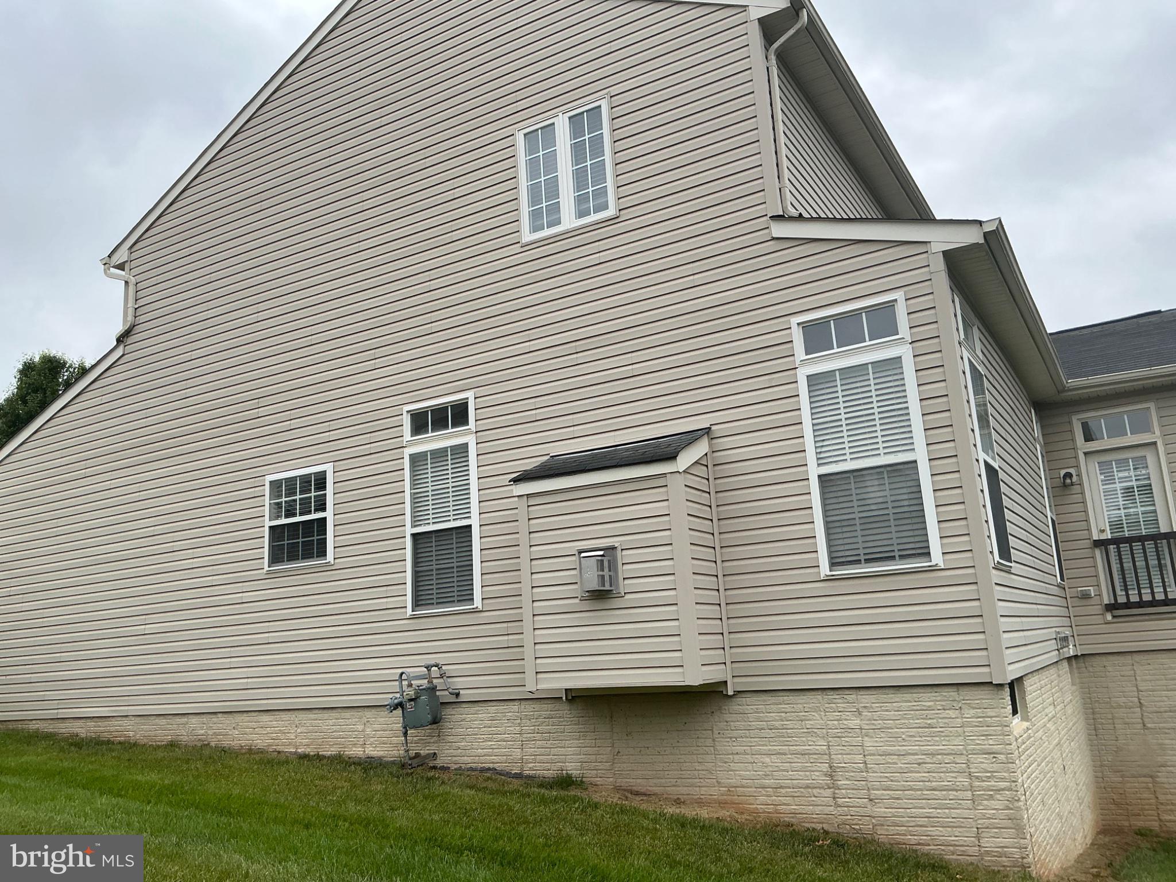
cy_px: 441
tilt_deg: +12.6
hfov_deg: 63.4
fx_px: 951
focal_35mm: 28
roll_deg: +3.1
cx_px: 588
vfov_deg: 49.7
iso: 25
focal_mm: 3
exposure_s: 1/375
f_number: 1.8
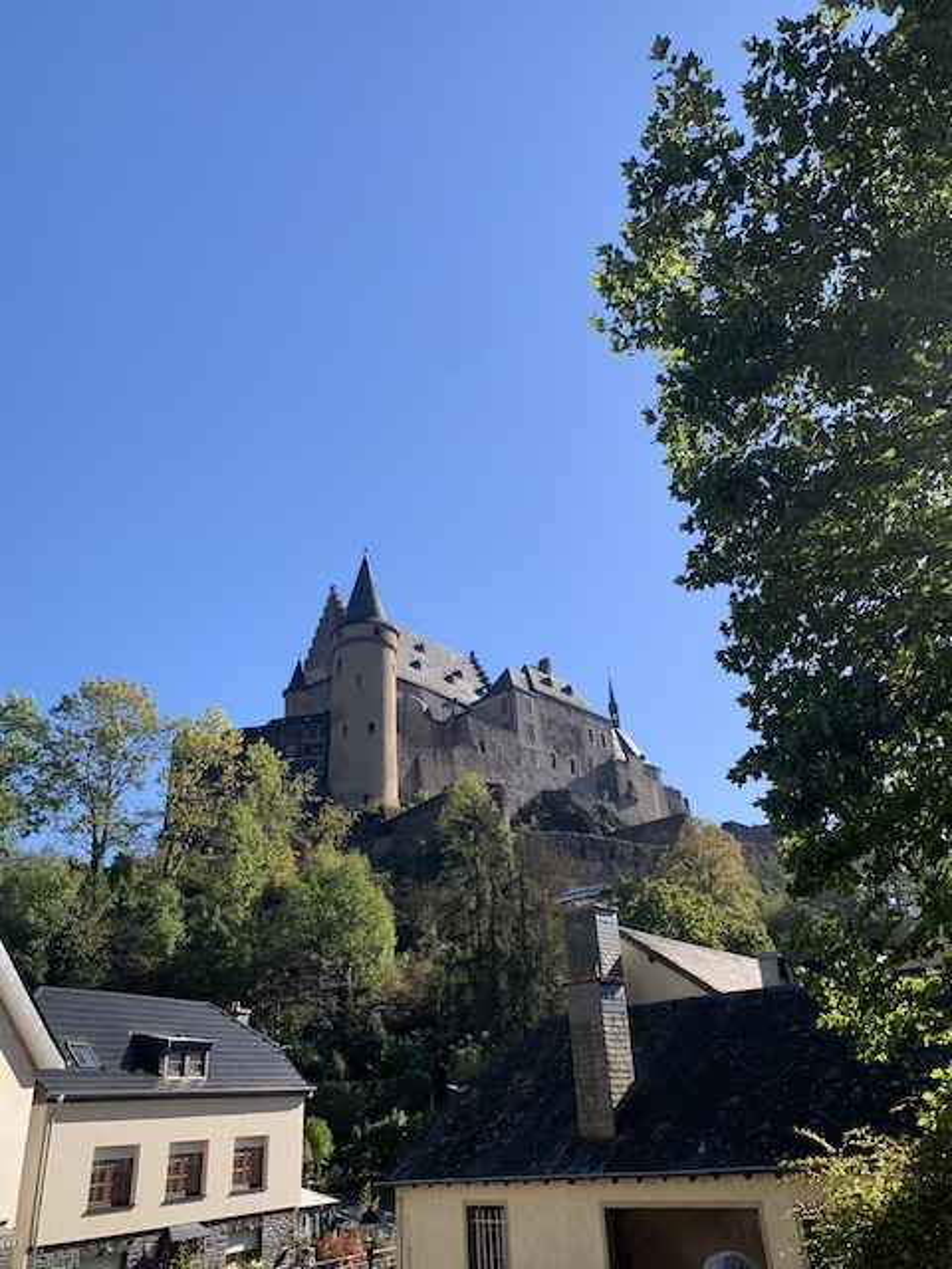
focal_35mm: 26
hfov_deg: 53.1
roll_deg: +3.0
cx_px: 476
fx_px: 953
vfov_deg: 67.3
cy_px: 634
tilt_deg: +28.5
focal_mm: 4.25
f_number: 1.8
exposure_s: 1/1387
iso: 25
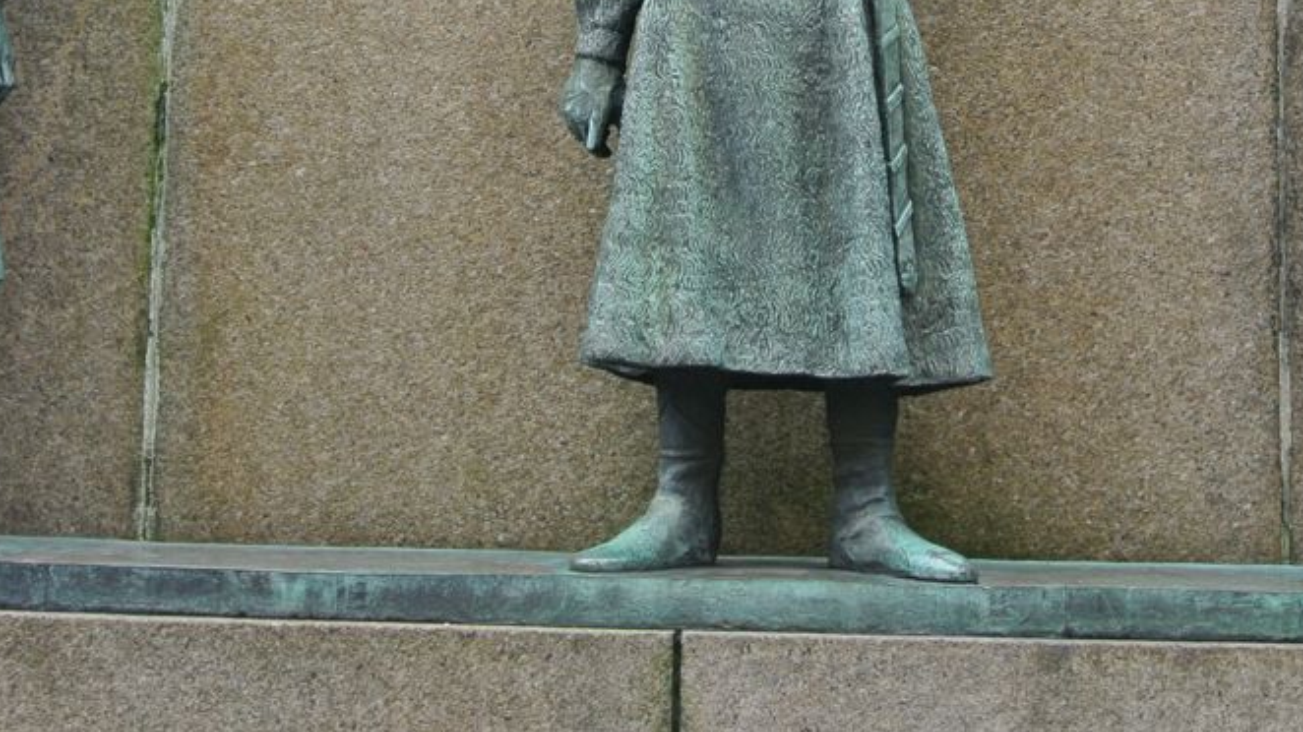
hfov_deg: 28.9
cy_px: -25
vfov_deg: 16.1
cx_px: 746
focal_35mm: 73
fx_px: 2522
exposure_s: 1/60
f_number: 4
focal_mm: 13.6
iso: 140
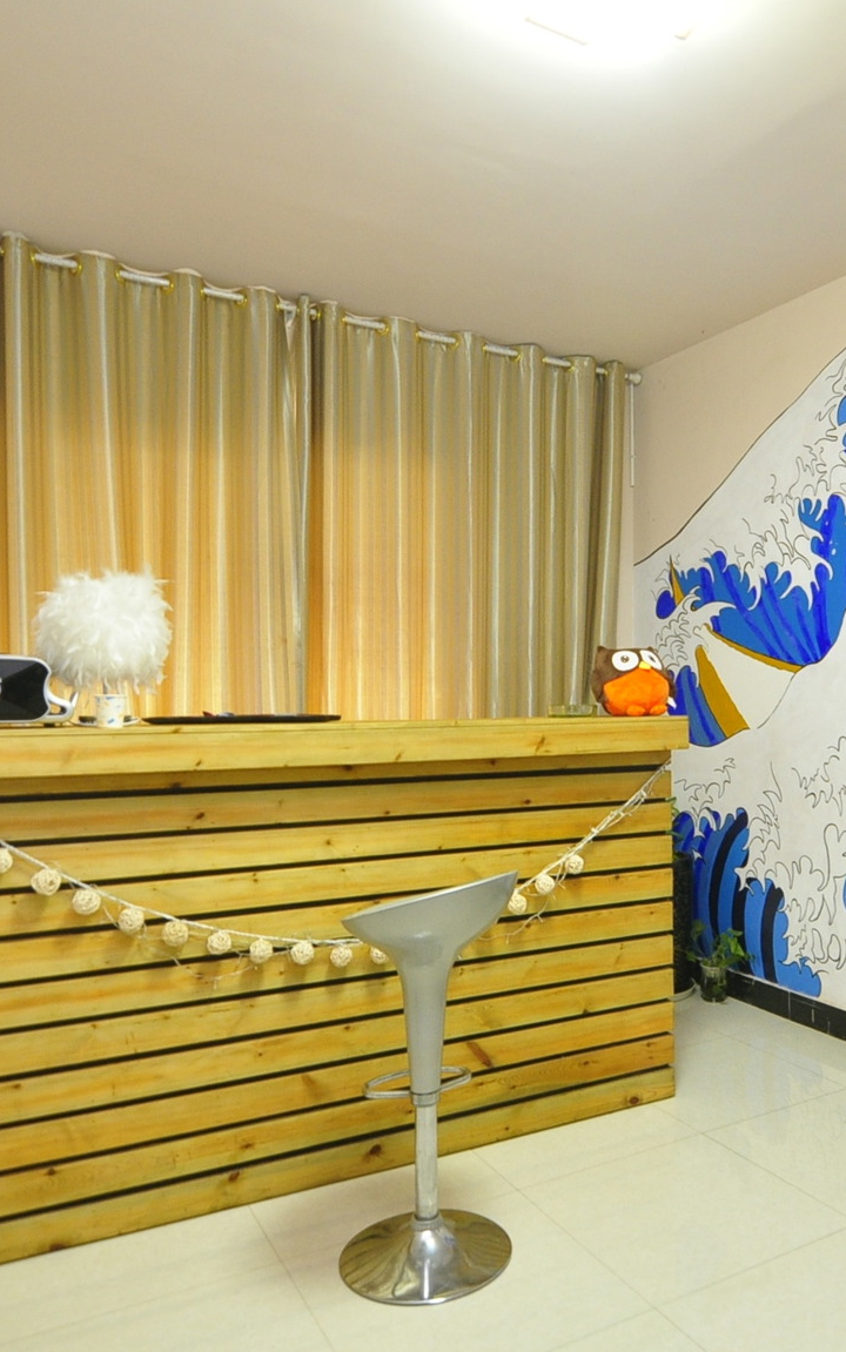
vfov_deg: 70.9
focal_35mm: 26
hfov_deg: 46.2
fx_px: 950
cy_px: 667
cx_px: 636
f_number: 2.8
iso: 800
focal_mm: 11
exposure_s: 1/20
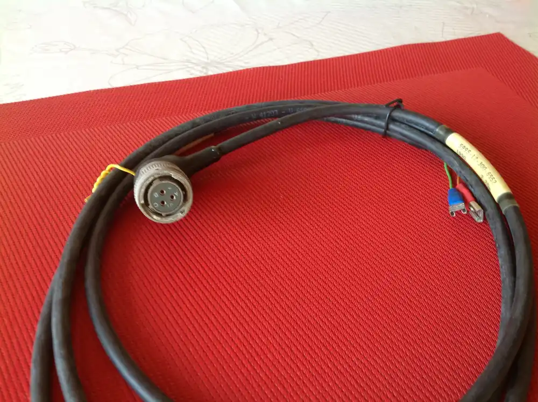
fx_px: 543
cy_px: 201
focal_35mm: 35
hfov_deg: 52.7
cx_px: 269
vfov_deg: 40.6
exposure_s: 1/15
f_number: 2.4
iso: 50
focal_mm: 4.28
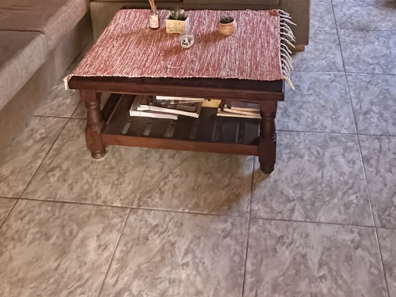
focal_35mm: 41
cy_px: -76
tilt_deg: -17.2
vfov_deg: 29.3
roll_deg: +1.4
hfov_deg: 45.5
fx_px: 469
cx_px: 235
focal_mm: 2.22
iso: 320
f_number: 2.2
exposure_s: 1/67
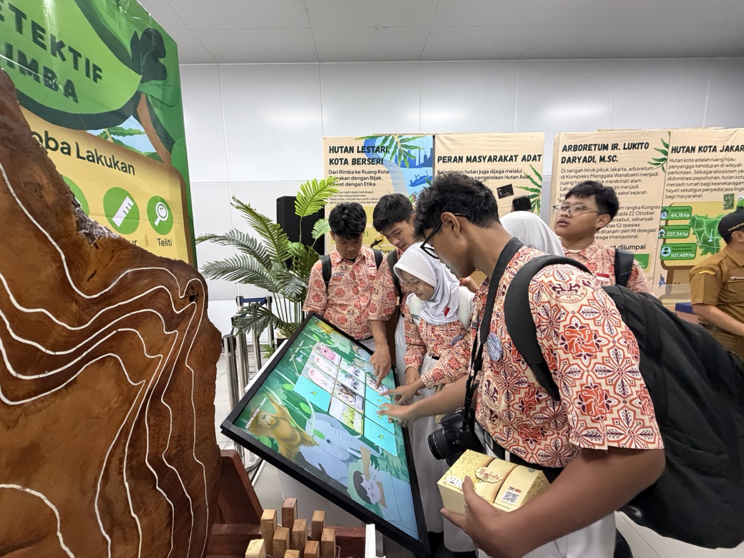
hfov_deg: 102.1
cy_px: 279
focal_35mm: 14
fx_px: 301
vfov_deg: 85.7
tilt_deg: -6.4
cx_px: 372
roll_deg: +2.2
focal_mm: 2.22
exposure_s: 1/50
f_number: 2.2
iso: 500
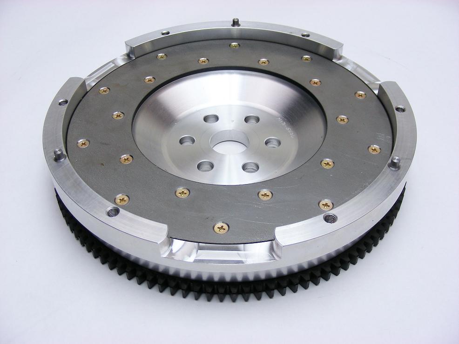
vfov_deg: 37.7
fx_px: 504
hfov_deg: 49.0
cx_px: 230
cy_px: 172
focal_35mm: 38
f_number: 3.5
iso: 50
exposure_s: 1/69
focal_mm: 6.3
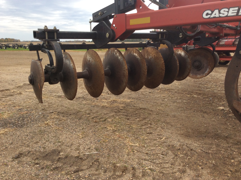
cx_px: 120
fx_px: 222
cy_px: 90
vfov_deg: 44.1
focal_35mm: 32
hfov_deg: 56.9
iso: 32
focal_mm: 3.3
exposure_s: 1/228
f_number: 2.4
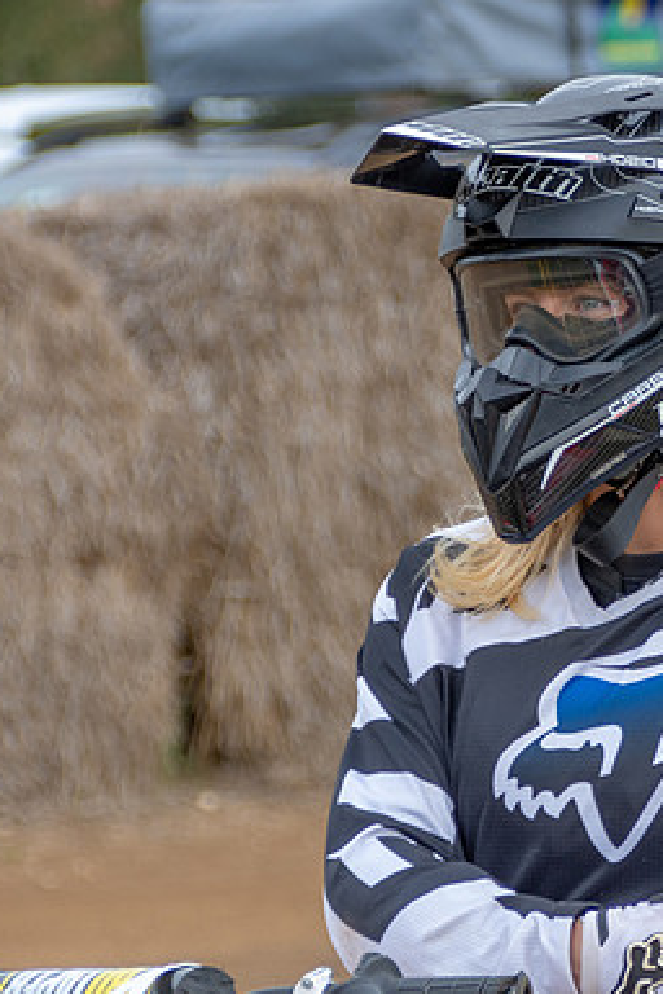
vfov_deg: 5.4
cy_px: 420
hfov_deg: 3.6
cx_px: 590
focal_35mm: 380
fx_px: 10497
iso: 400
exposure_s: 1/160
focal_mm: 145
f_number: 6.3
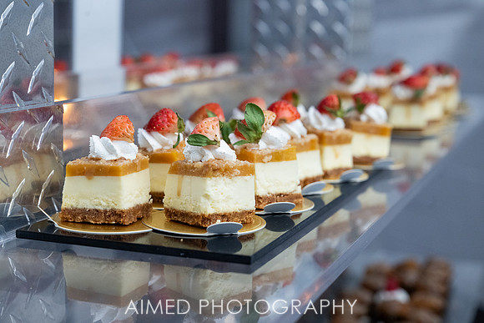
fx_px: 941
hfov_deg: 28.8
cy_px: 162
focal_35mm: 70
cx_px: 242
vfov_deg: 19.5
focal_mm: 70
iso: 3200
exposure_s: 1/200
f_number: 6.3
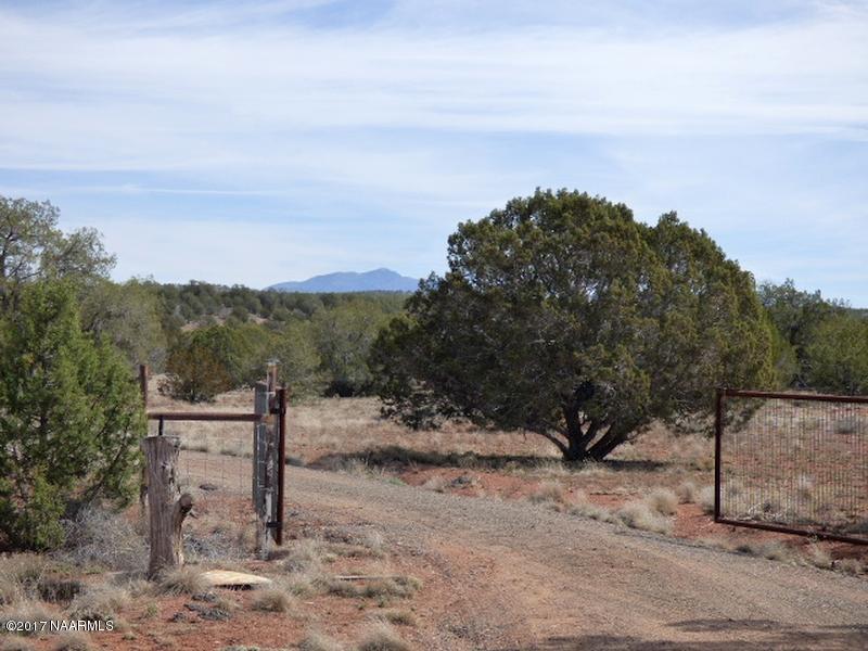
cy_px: 326
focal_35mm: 61
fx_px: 1530
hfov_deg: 31.7
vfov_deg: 24.0
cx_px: 434
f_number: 4.1
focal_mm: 10.34
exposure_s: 1/1000
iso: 160
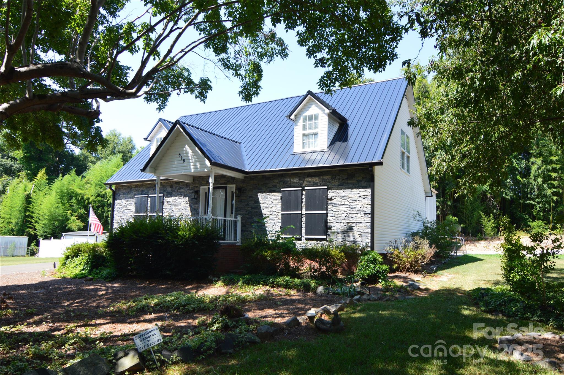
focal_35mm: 24
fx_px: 376
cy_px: 188
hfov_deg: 73.8
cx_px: 282
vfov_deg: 53.0
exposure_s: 1/200
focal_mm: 16
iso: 400
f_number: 10
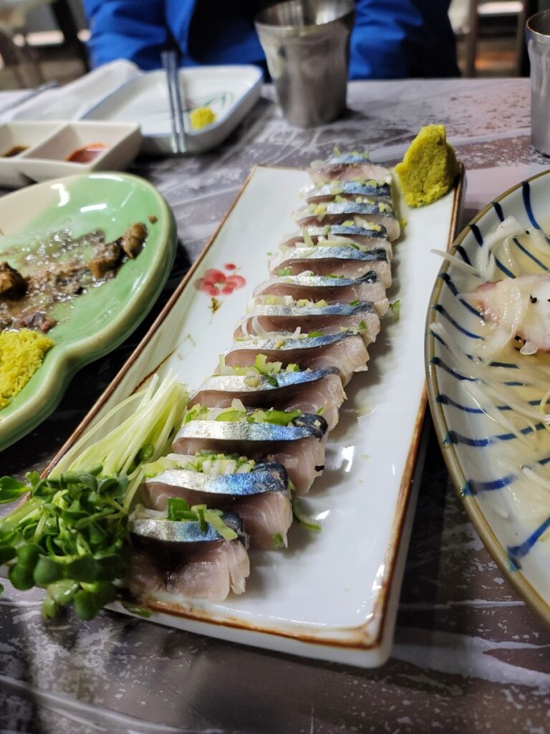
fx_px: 530
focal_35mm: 25
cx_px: 275
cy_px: 367
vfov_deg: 69.4
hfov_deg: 54.9
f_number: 1.8
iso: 160
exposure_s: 1/40
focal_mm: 7
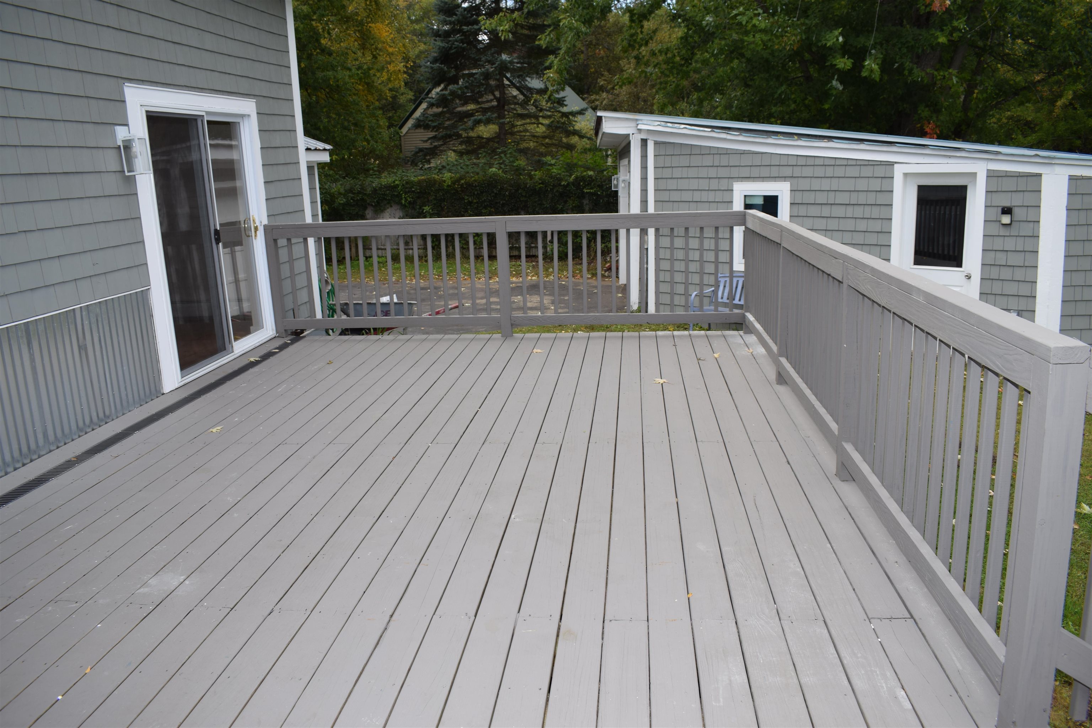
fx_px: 819
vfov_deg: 47.9
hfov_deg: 67.4
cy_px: 364
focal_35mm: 27
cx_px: 546
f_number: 7.1
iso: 100
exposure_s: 1/200
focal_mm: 18
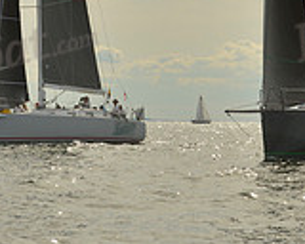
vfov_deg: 5.7
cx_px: 197
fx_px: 2392
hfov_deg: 7.3
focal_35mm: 265
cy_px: -254
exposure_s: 1/1000
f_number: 10
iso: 200
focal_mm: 78
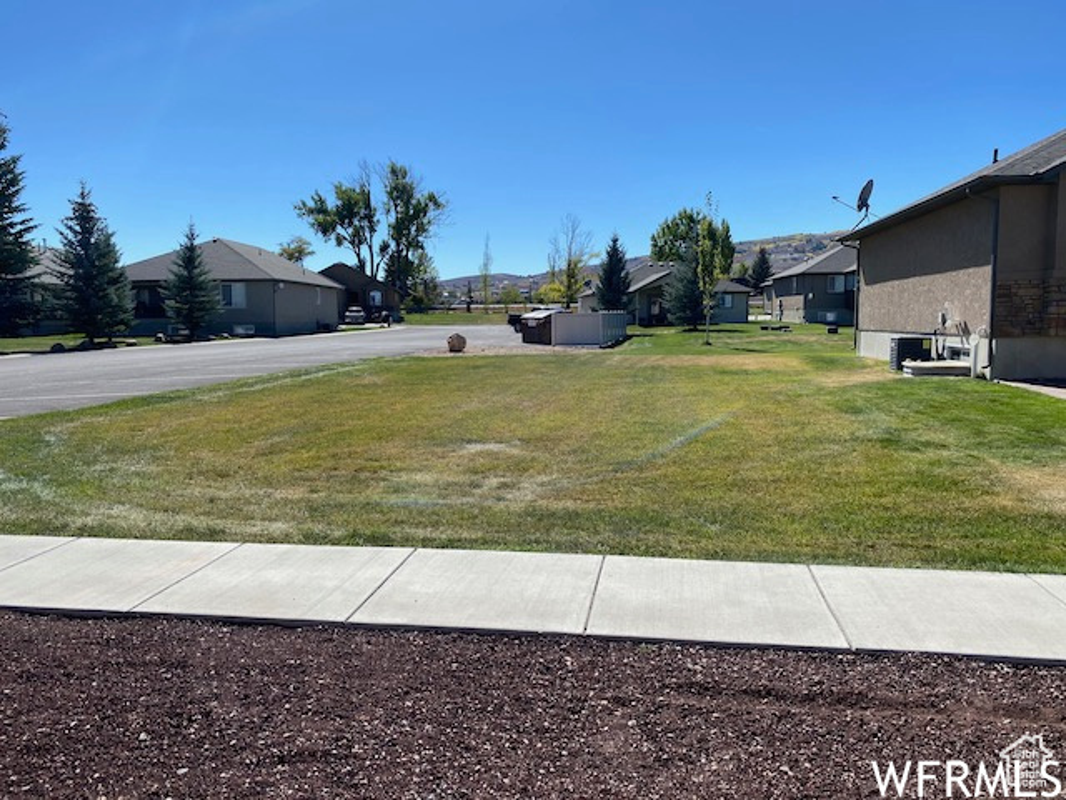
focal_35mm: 26
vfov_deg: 53.1
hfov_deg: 67.3
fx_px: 801
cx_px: 533
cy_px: 400
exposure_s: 1/3497
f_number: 1.8
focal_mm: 4.25
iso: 32
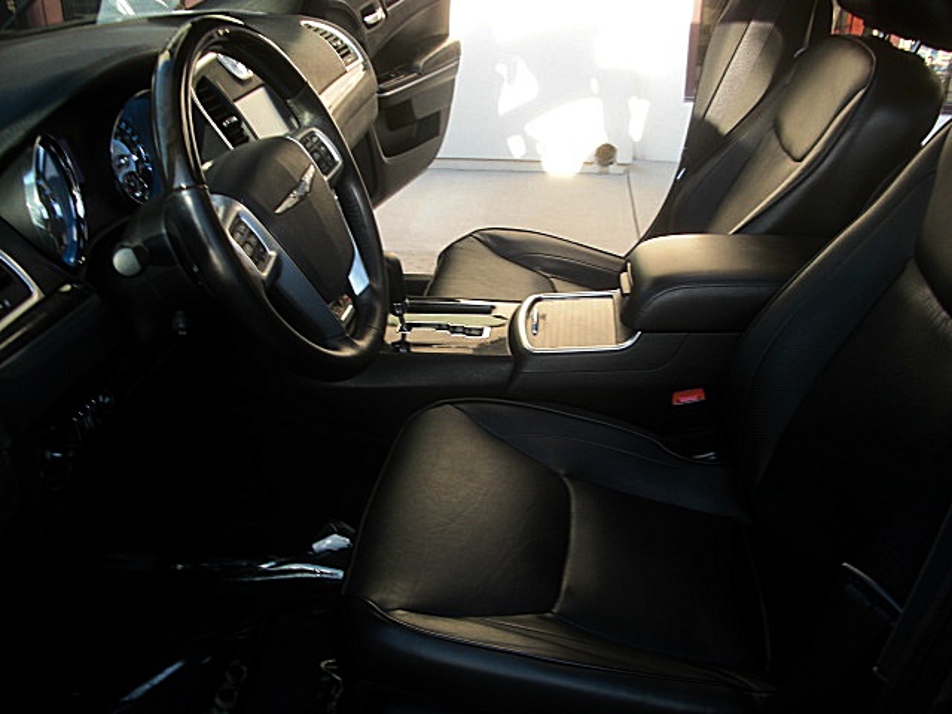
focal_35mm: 36
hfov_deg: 51.4
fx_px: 990
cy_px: 357
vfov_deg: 39.7
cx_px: 476
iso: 50
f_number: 2.8
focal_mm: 6.3
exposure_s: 1/80
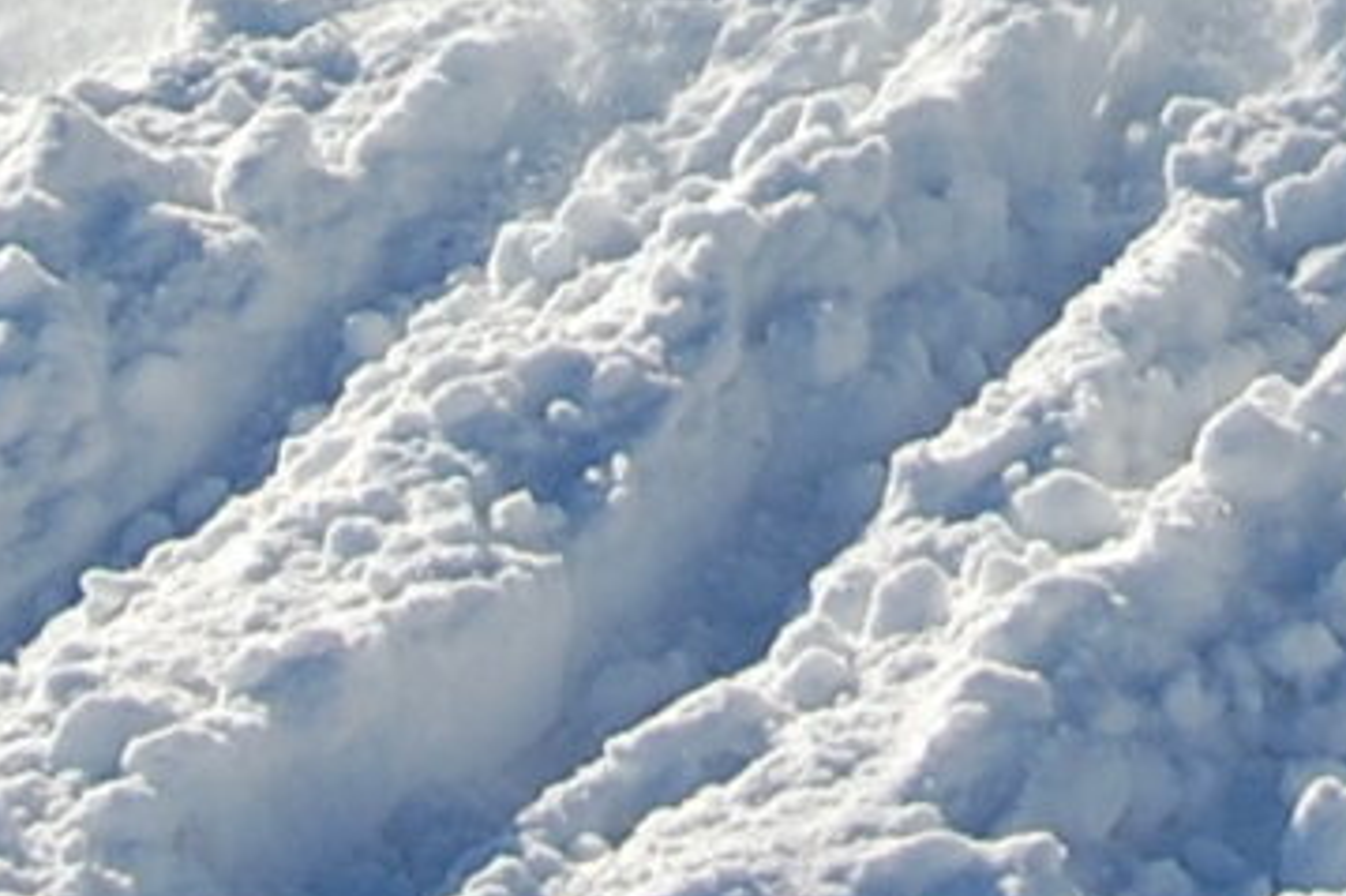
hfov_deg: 6.2
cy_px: -2006
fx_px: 12391
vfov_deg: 4.0
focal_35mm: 332
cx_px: 1222
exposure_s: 1/400
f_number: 11
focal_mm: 31
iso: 200
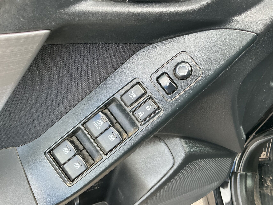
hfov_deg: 61.7
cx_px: 136
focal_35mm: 29
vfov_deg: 48.2
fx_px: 229
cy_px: 102
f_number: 1.8
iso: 50
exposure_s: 1/120
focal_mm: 3
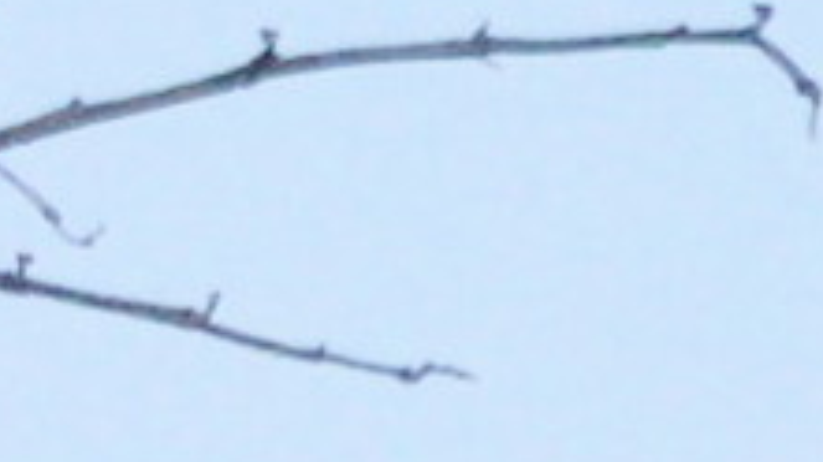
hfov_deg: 0.7
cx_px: -721
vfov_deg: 0.4
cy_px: -238
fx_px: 64949
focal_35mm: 2978
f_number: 6.3
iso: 200
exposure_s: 1/800
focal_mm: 600
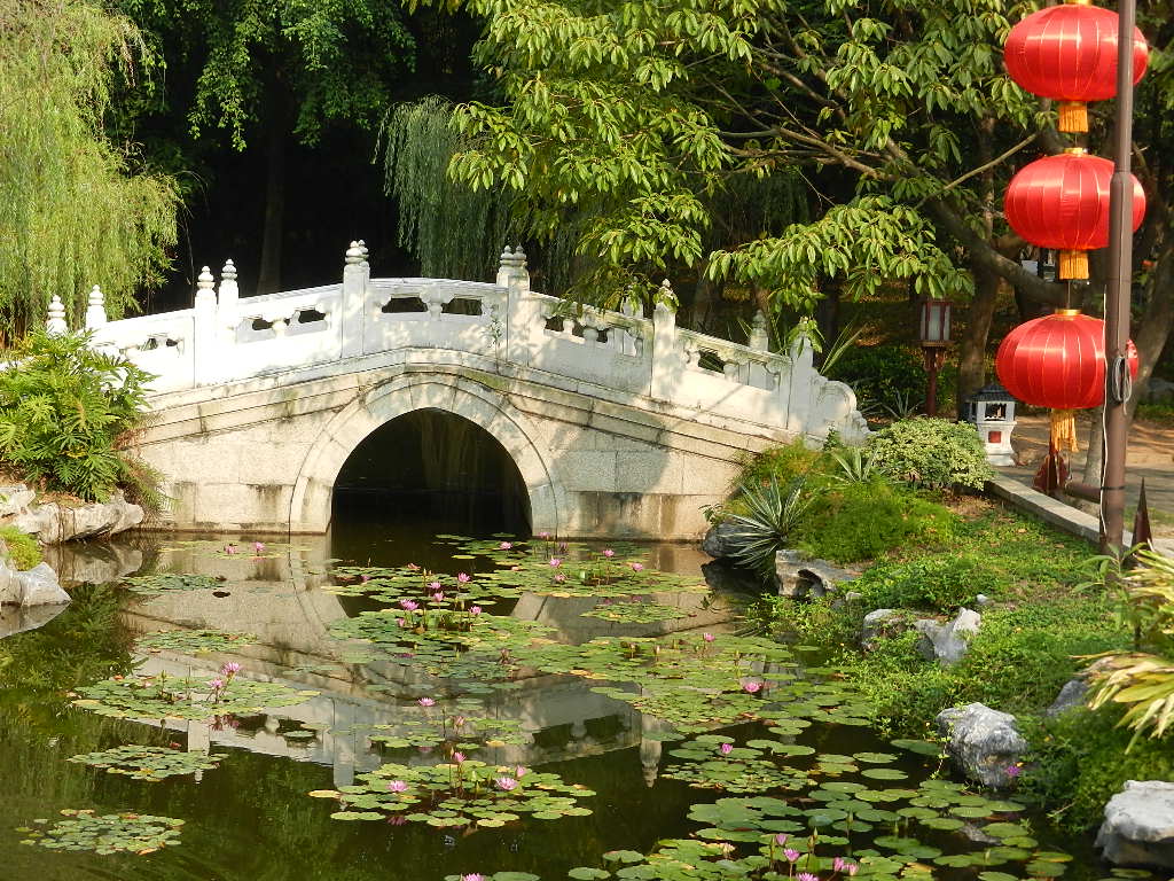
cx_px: 587
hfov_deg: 28.6
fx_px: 2306
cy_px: 440
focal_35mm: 68
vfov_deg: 21.6
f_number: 4.6
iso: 160
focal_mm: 12.3
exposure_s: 1/320
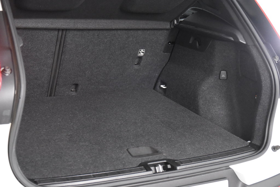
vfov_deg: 22.6
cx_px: 140
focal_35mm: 60
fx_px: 467
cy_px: 94
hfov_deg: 33.4
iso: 7200
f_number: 3.5
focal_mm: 40
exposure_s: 1/60
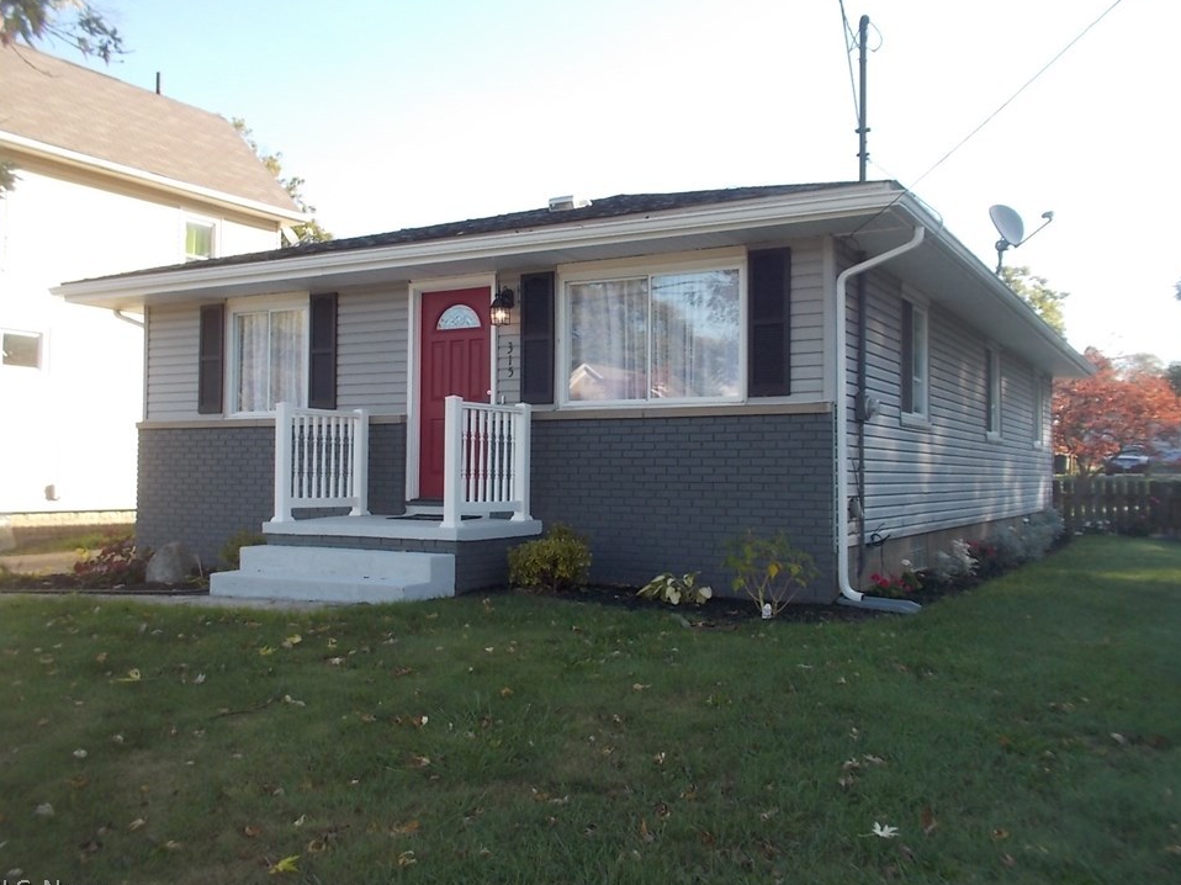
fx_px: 1057
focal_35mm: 31
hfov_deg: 58.4
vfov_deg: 45.4
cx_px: 603
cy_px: 438
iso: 80
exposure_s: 1/200
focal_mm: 4.1
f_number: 3.3
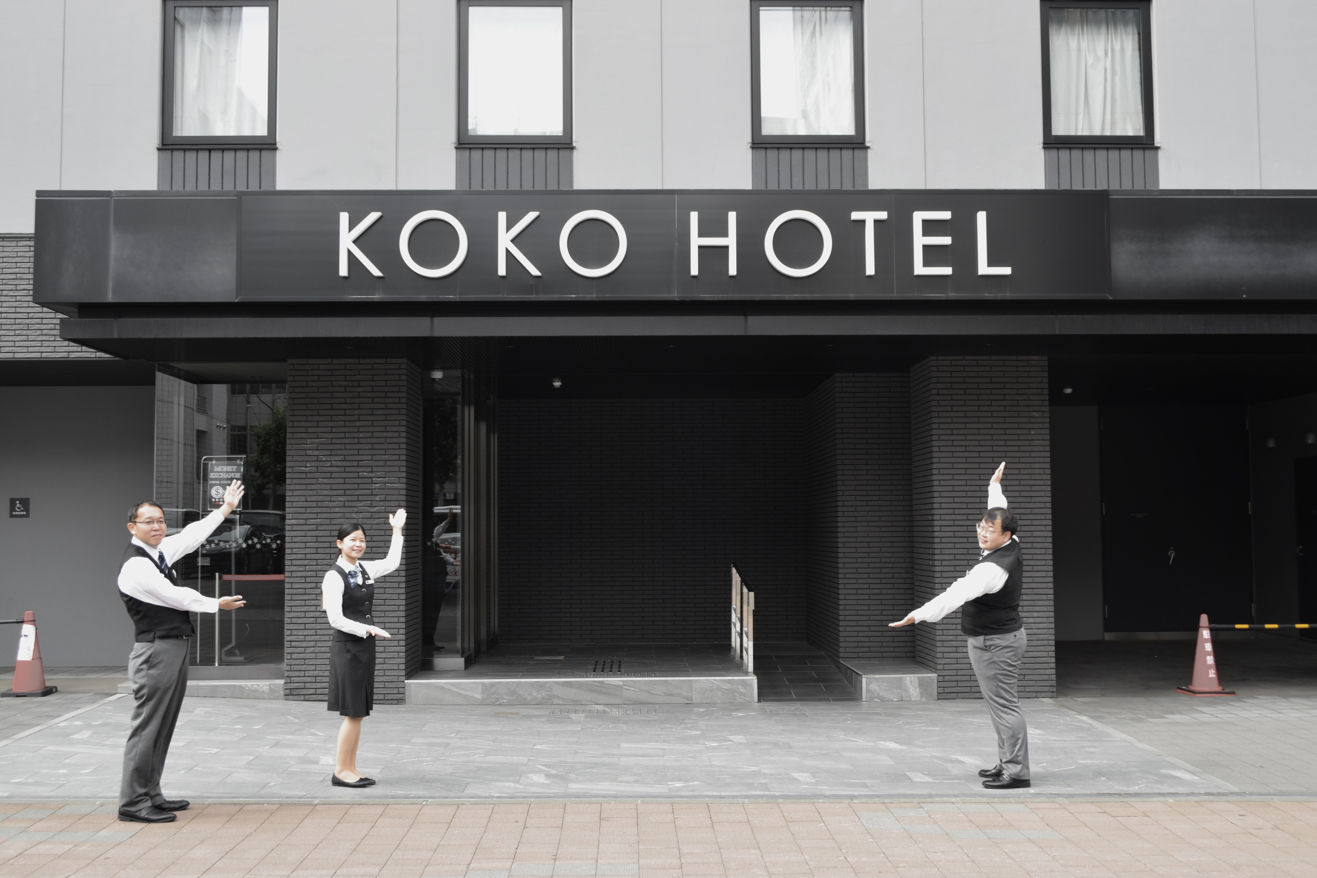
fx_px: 1427
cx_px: 658
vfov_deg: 34.2
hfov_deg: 49.6
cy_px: 439
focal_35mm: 39
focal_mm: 26
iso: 400
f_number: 6.3
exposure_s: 1/160
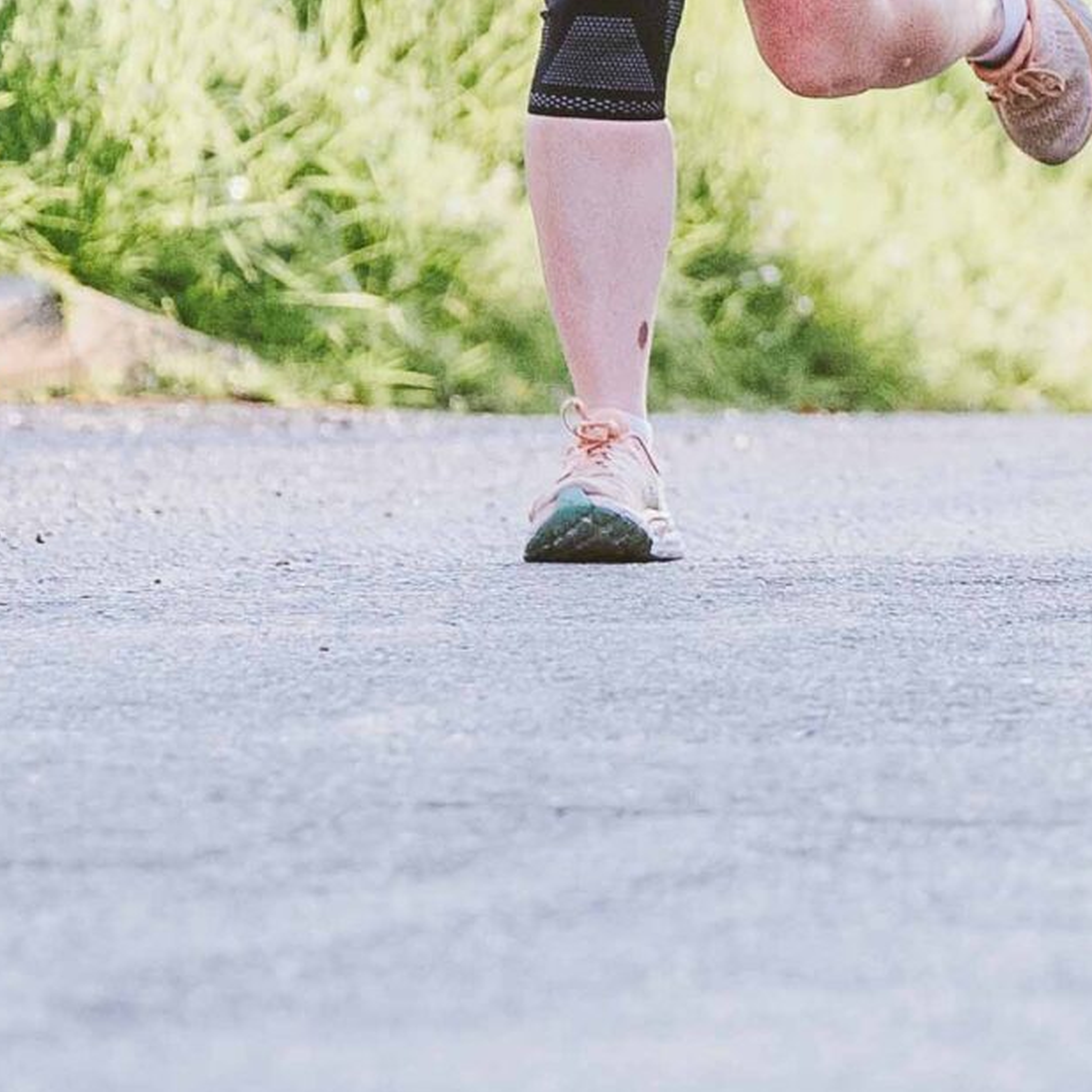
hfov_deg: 3.2
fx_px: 19772
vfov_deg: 3.2
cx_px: 715
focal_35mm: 554
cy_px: -219
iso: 500
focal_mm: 105
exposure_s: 1/1250
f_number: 2.8
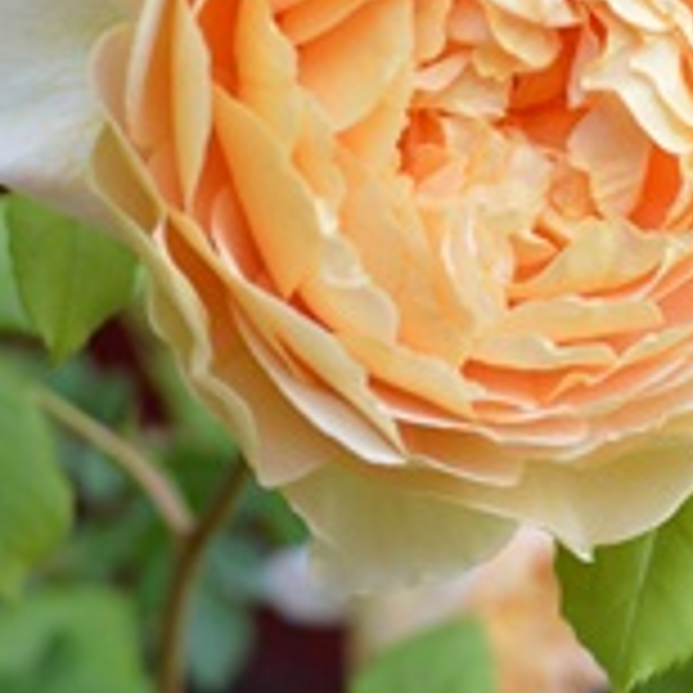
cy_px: 200
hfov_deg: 13.4
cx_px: 490
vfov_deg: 13.4
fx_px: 2950
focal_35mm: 130
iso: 280
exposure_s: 1/60
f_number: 3.5
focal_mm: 35
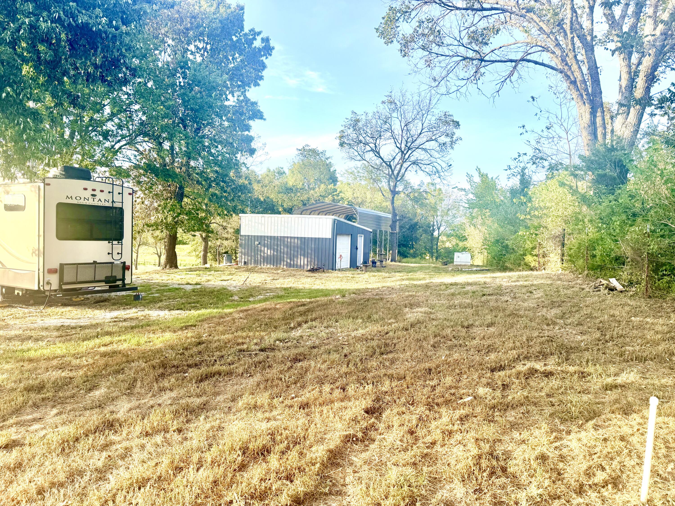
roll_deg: -1.6
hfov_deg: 71.6
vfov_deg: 56.8
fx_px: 468
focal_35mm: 24
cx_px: 338
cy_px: 253
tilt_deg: -2.5
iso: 80
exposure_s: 1/1464
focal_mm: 6.76
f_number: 1.78
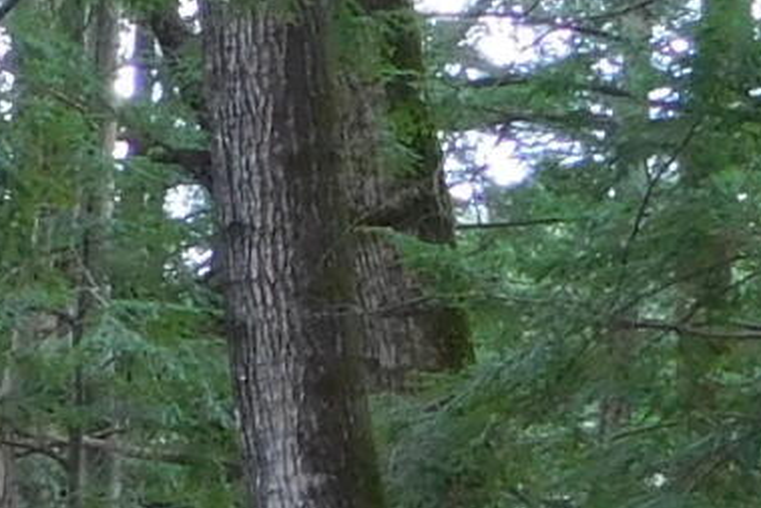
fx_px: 7824
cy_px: 1193
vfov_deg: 3.7
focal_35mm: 370
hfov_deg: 5.3
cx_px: -1404
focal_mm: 8
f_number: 3.7
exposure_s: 1/40
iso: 125
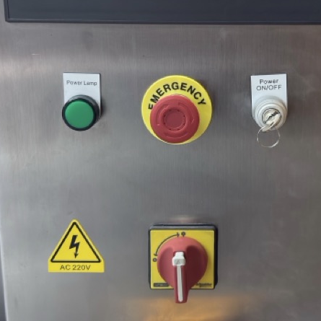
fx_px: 640
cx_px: 232
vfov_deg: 28.1
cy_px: 130
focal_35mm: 61
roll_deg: -0.1
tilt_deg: -14.3
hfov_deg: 27.8
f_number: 1.78
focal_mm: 6.76
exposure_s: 1/40
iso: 320
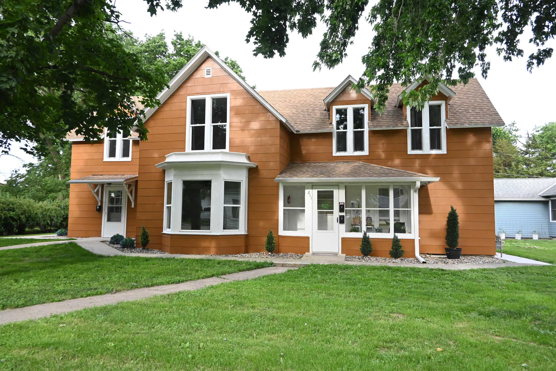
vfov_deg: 53.1
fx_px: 371
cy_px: 186
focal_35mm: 24
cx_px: 278
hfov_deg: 73.7
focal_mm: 16
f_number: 5
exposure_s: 1/1000
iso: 1800
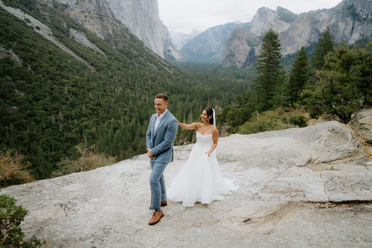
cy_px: 124
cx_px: 186
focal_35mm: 24
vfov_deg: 53.1
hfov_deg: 73.7
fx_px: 248
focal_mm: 24
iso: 125
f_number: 2.8
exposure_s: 1/250
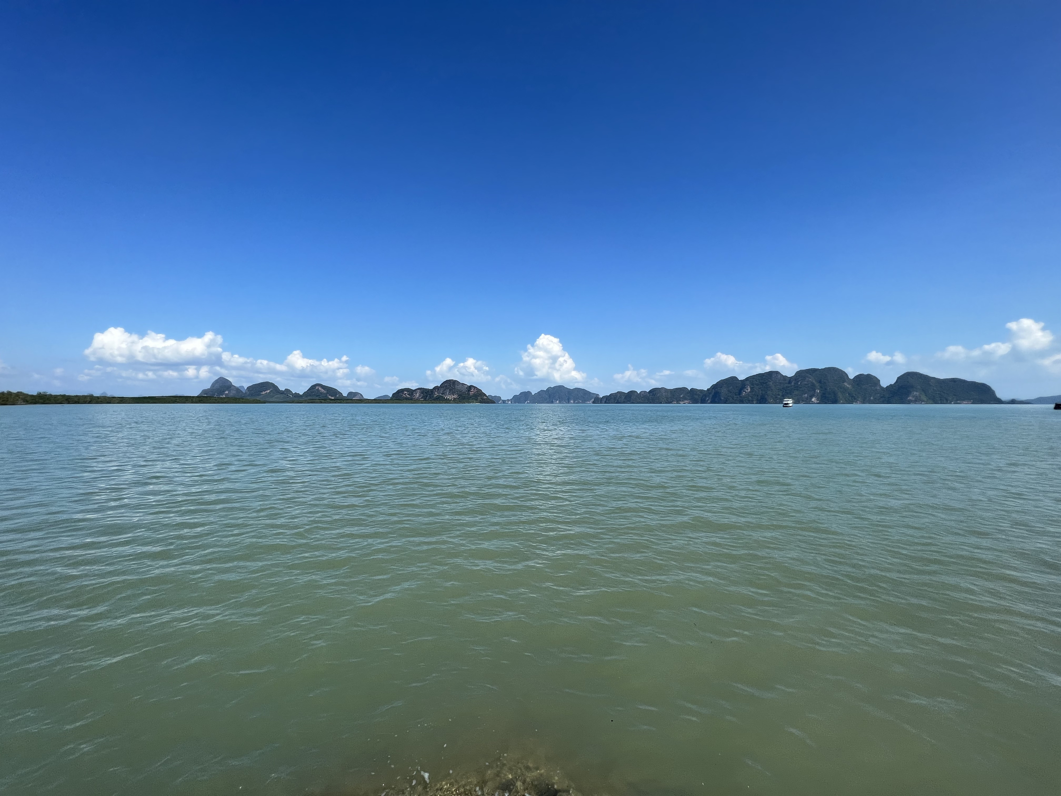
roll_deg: +0.3
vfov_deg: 89.9
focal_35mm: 13
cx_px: 530
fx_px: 398
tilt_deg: +1.5
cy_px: 398
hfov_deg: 106.2
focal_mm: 1.57
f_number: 1.8
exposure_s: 1/2874
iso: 32
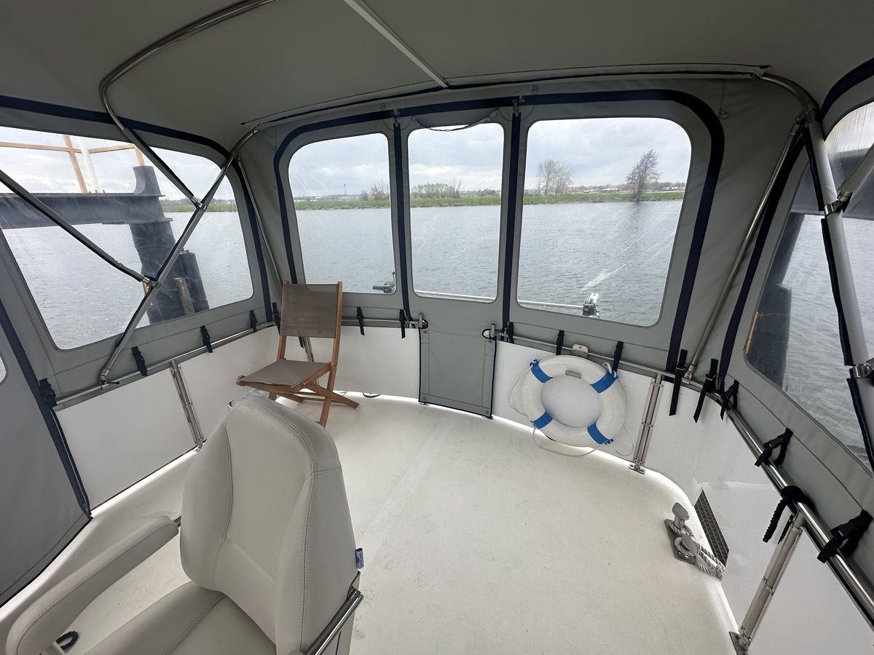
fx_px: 353
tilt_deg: -20.7
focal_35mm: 14
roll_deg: +2.0
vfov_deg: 85.7
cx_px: 437
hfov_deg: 102.1
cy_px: 328
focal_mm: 2.22
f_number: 2.2
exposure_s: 1/452
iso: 40
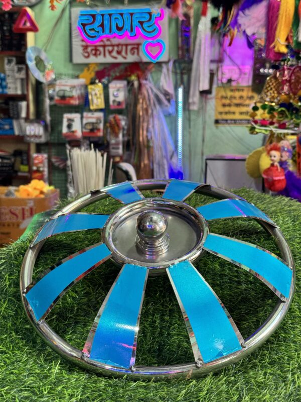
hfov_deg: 30.3
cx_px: 150
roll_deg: -0.7
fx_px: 557
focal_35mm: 48
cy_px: 201
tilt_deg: -7.1
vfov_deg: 39.7
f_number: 1.78
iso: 64
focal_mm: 6.76
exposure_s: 1/50
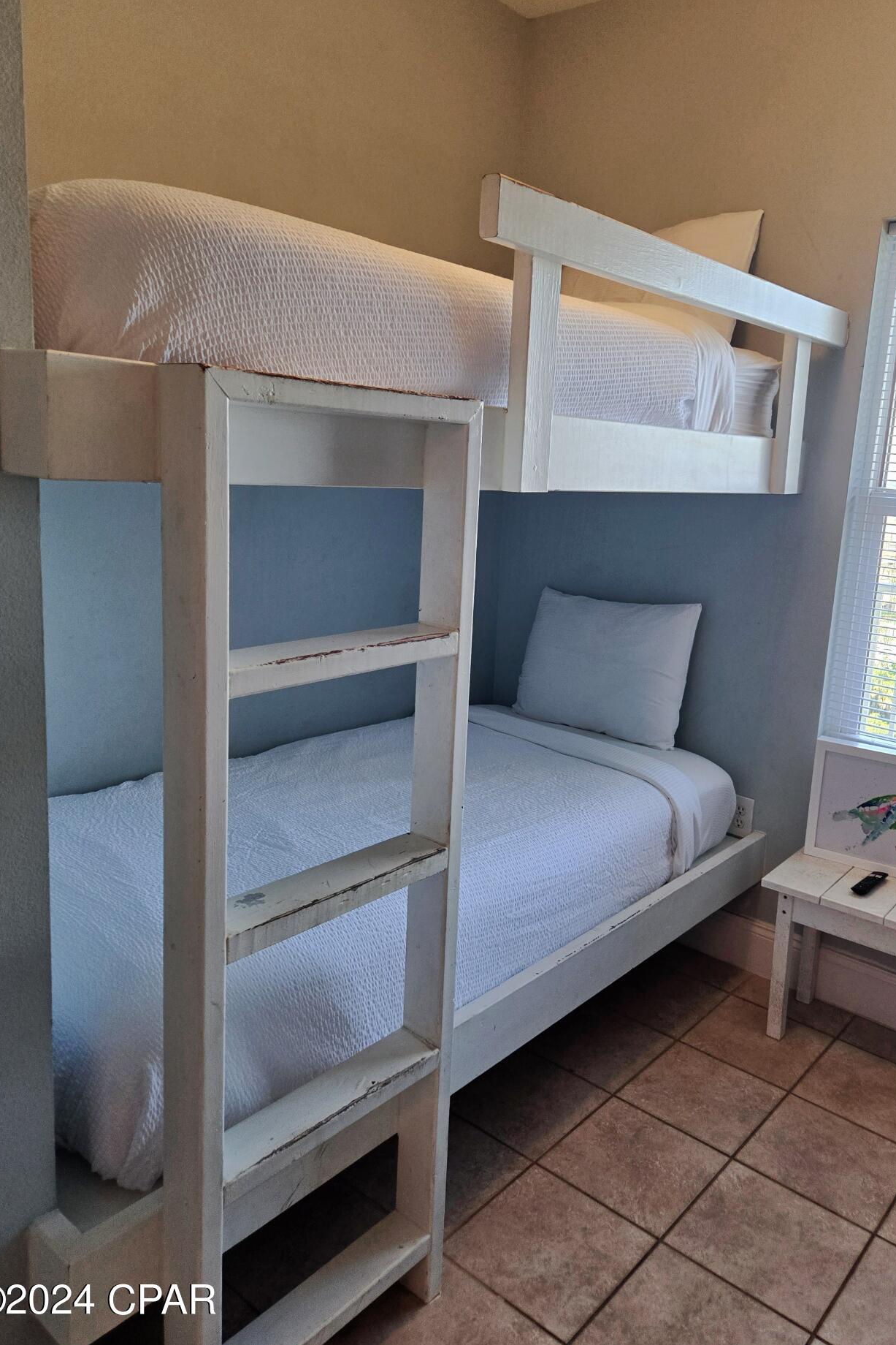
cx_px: 518
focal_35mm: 26
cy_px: 636
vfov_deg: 69.3
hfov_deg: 49.4
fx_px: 970
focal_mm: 5.4
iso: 125
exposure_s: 1/120
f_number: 1.8
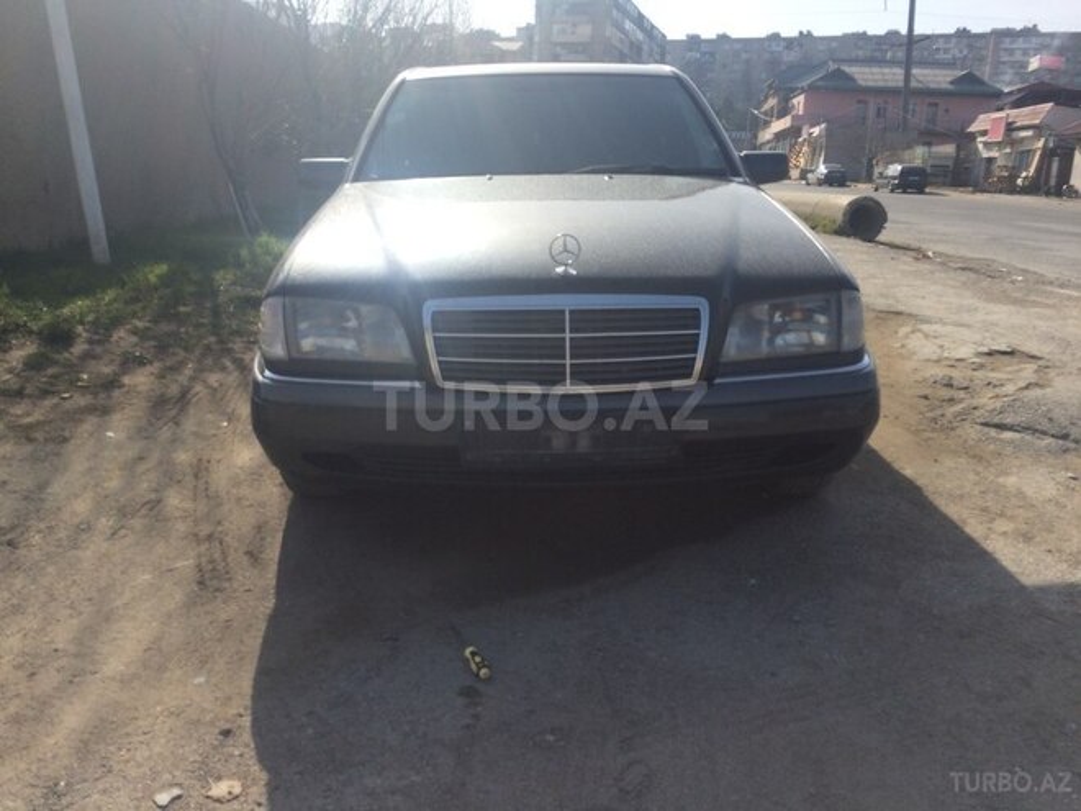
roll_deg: -0.9
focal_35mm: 29
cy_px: 406
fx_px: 906
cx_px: 540
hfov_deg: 61.7
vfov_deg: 48.2
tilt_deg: -16.5
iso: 32
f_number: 2.2
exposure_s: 1/1866
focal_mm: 4.15
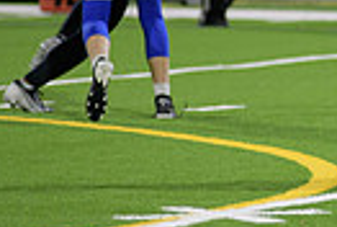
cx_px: 507
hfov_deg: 2.8
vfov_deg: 1.9
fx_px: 6840
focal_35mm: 729
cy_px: -66
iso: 900
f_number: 2.8
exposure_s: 1/200
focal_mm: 165
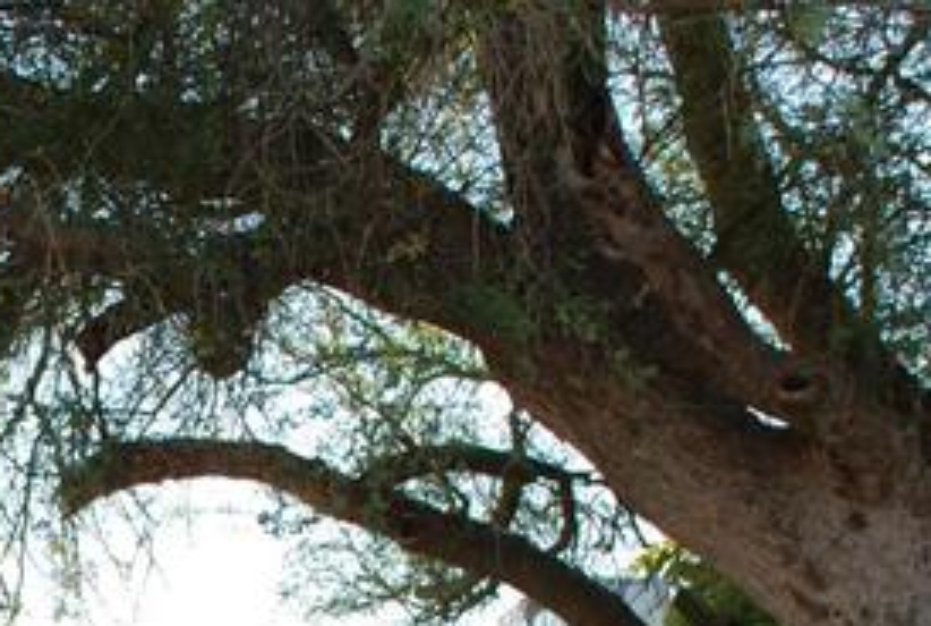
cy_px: 1111
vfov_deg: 8.5
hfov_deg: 12.7
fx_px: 4069
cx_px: -262
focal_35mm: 157
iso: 100
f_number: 4
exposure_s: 1/200
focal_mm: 28
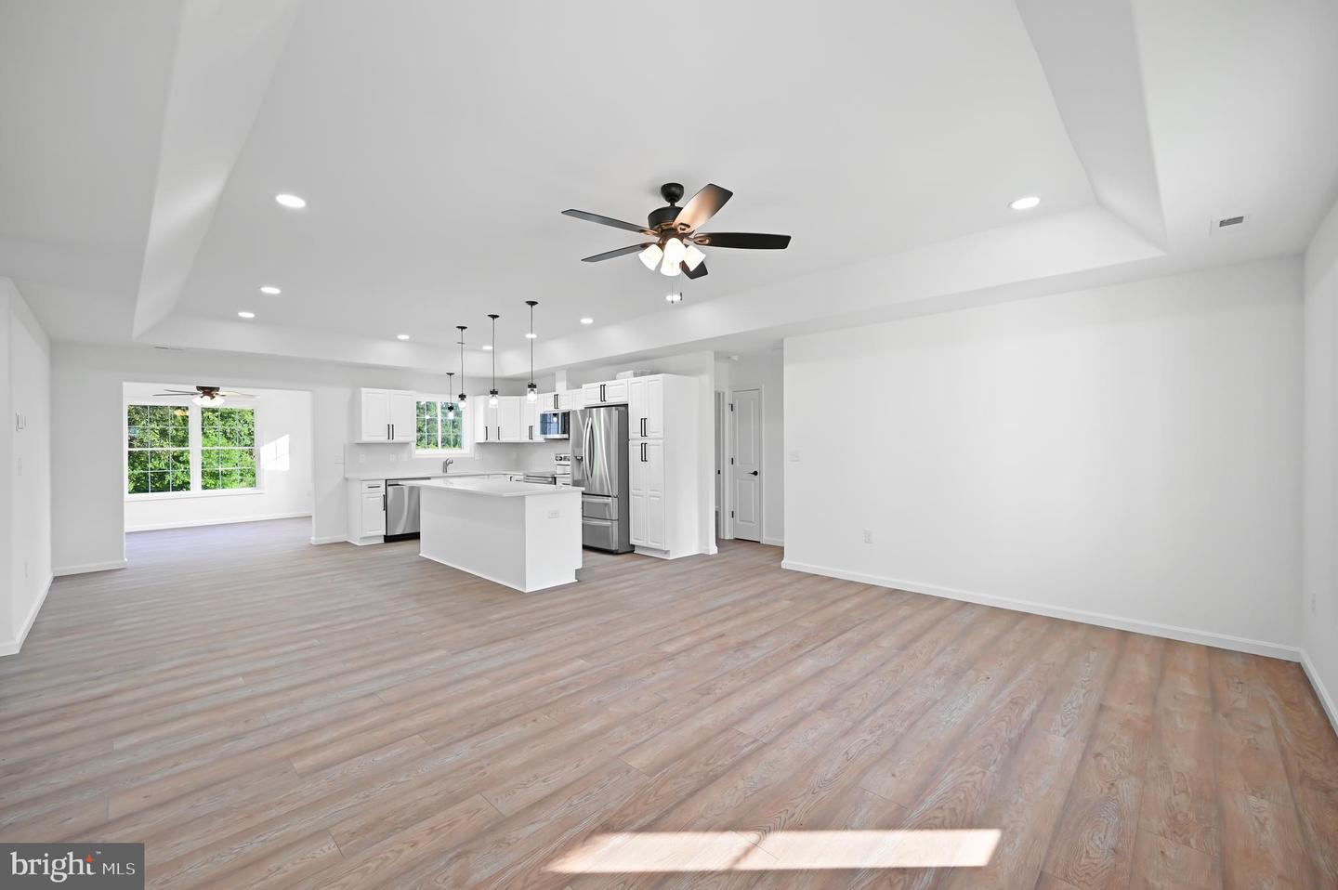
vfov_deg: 81.1
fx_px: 520
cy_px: 445
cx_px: 669
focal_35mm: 14
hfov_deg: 104.3
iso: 250
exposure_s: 1/60
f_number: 4.5
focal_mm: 14
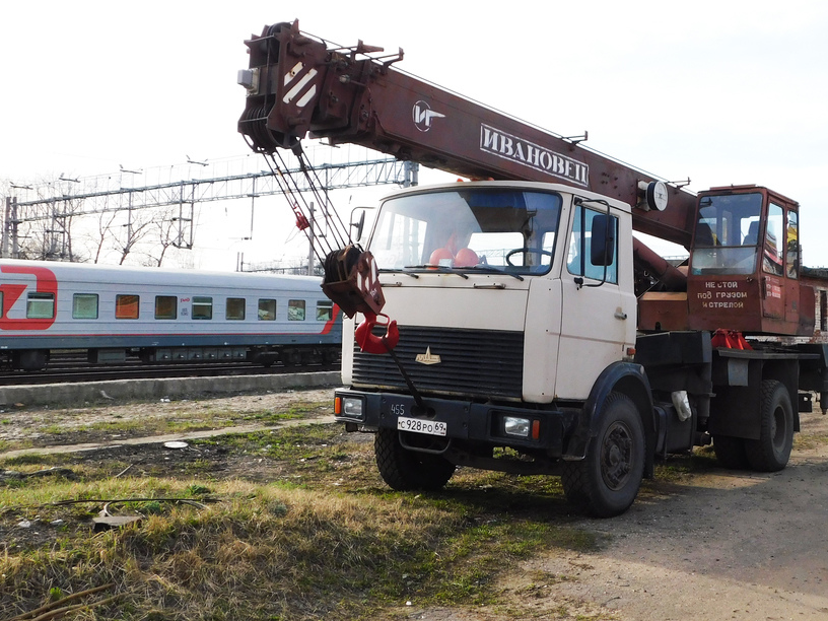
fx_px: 1005
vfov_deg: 34.3
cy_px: 260
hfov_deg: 44.4
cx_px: 515
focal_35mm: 42
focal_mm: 5.3
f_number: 3.2
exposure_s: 1/640
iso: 125
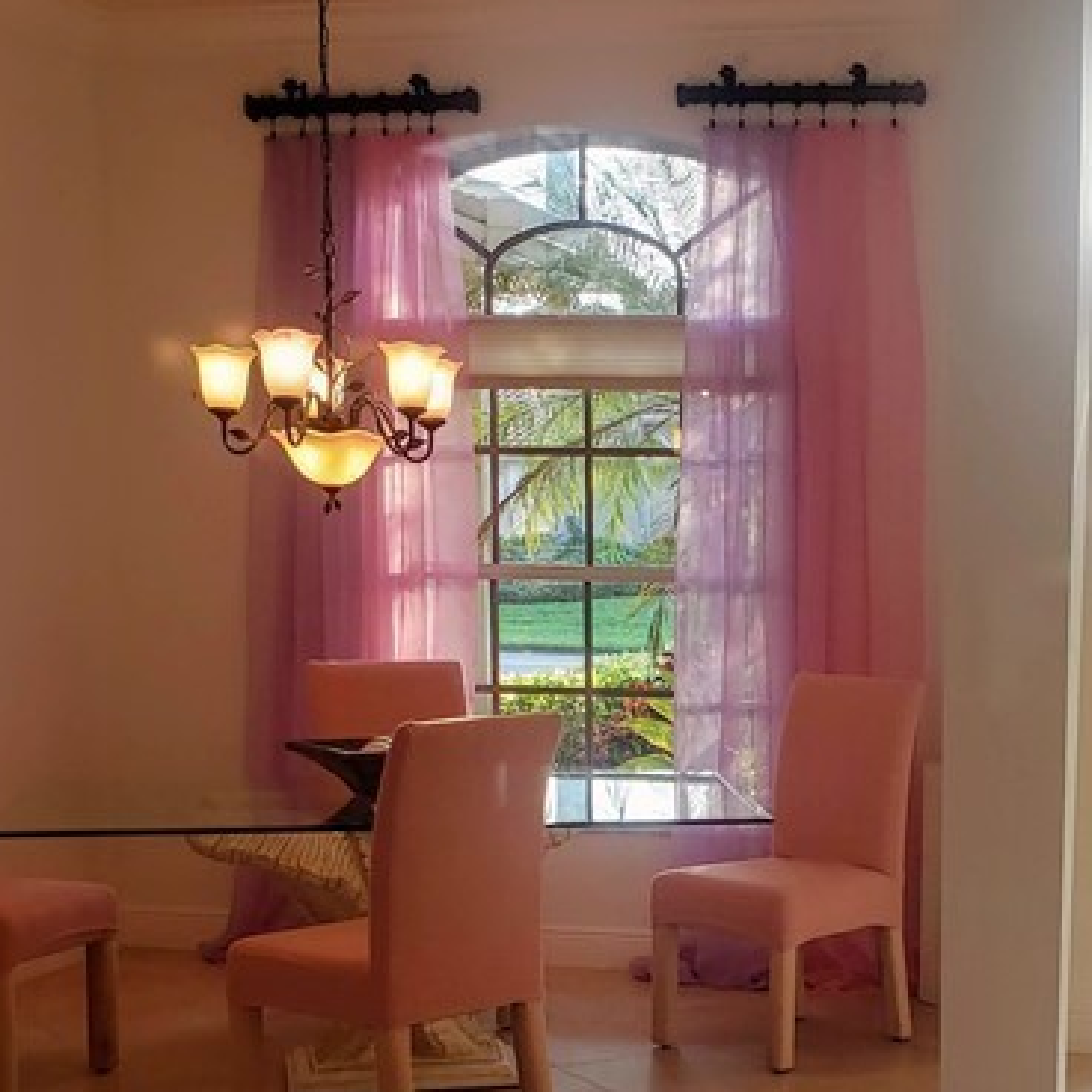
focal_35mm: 64
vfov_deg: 26.4
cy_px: 855
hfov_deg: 26.5
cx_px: 819
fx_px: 2284
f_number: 2.4
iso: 50
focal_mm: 4.3
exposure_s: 1/60
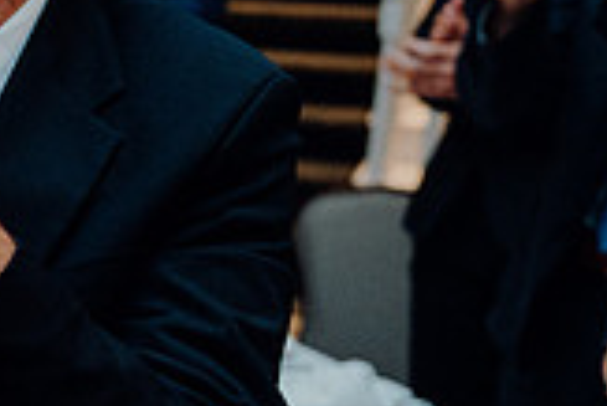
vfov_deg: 12.8
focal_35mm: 107
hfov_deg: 16.6
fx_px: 1806
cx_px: -410
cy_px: 218
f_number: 3.5
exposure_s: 1/160
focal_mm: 30
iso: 2500
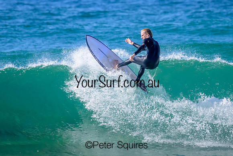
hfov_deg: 1.9
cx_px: 126
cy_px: 50
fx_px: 7056
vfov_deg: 1.3
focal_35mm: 1090
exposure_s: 1/2000
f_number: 11
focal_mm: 800
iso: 1800
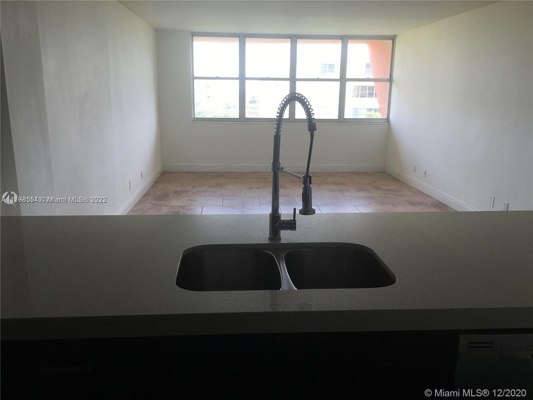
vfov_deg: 48.2
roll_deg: -0.7
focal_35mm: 29
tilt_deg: -13.2
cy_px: 200
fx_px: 447
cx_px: 266
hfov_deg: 61.7
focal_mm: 4.15
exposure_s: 1/120
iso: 25
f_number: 2.2
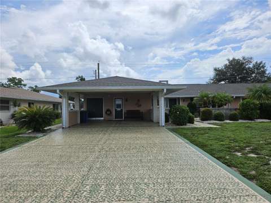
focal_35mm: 23
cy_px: 102
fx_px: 180
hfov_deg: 73.9
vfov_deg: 58.9
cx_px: 136
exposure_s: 1/4302
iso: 25
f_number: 1.8
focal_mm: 5.4
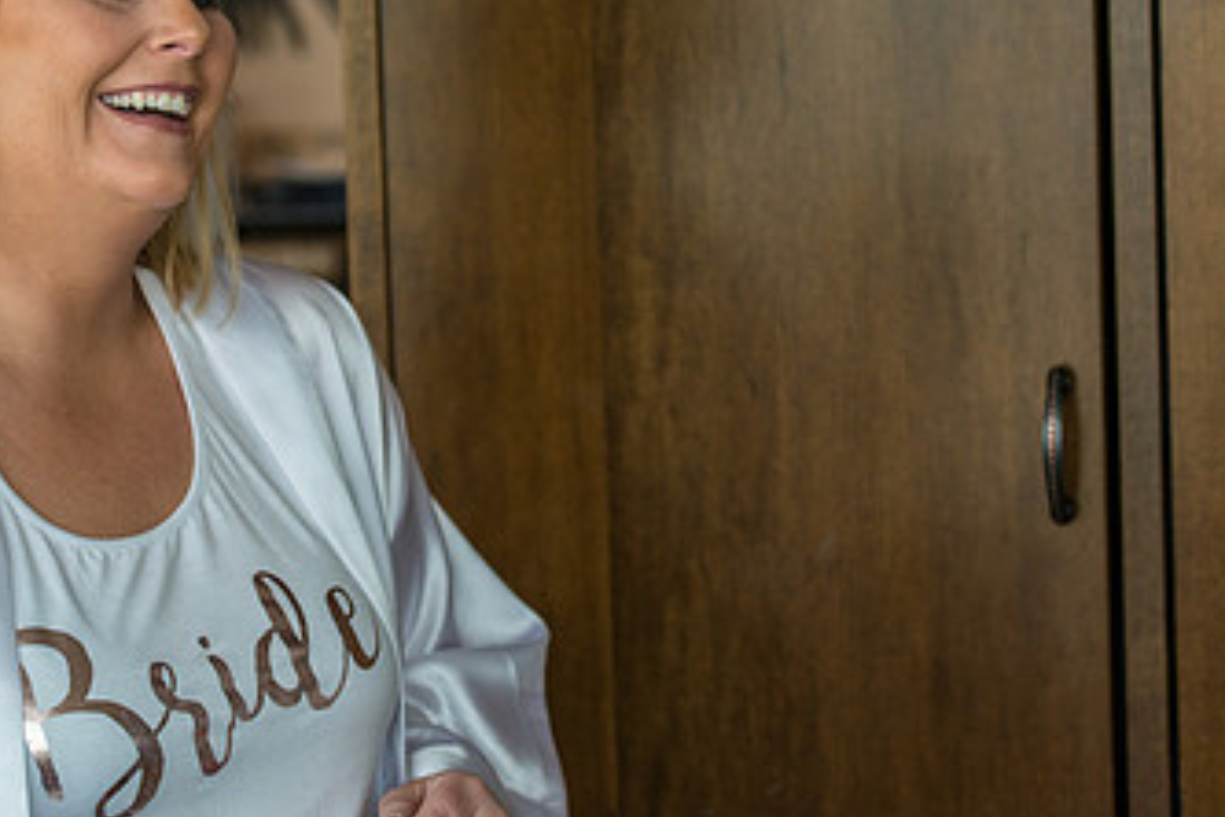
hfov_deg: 16.8
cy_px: 123
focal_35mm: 122
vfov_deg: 11.2
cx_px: 427
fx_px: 4151
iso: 400
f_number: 4
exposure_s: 1/400
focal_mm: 70
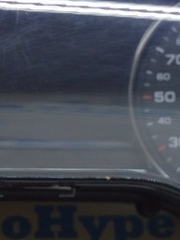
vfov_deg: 10.8
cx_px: 45
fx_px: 1267
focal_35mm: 183
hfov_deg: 8.1
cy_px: 119
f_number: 4.5
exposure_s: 1/100
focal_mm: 32
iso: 400
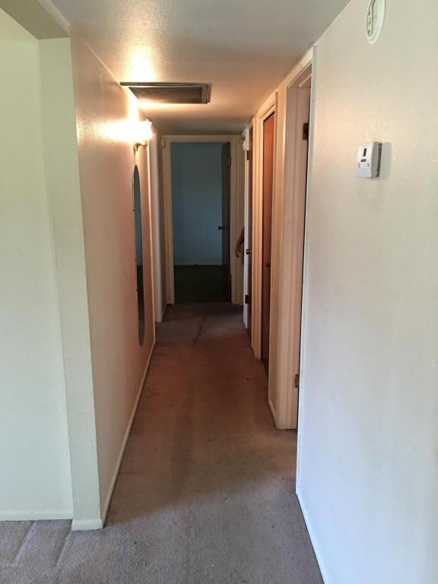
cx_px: 219
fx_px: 489
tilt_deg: -12.2
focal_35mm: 29
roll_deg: +0.1
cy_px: 292
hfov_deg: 48.2
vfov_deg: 61.7
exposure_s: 1/15
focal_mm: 4.15
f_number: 2.2
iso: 100
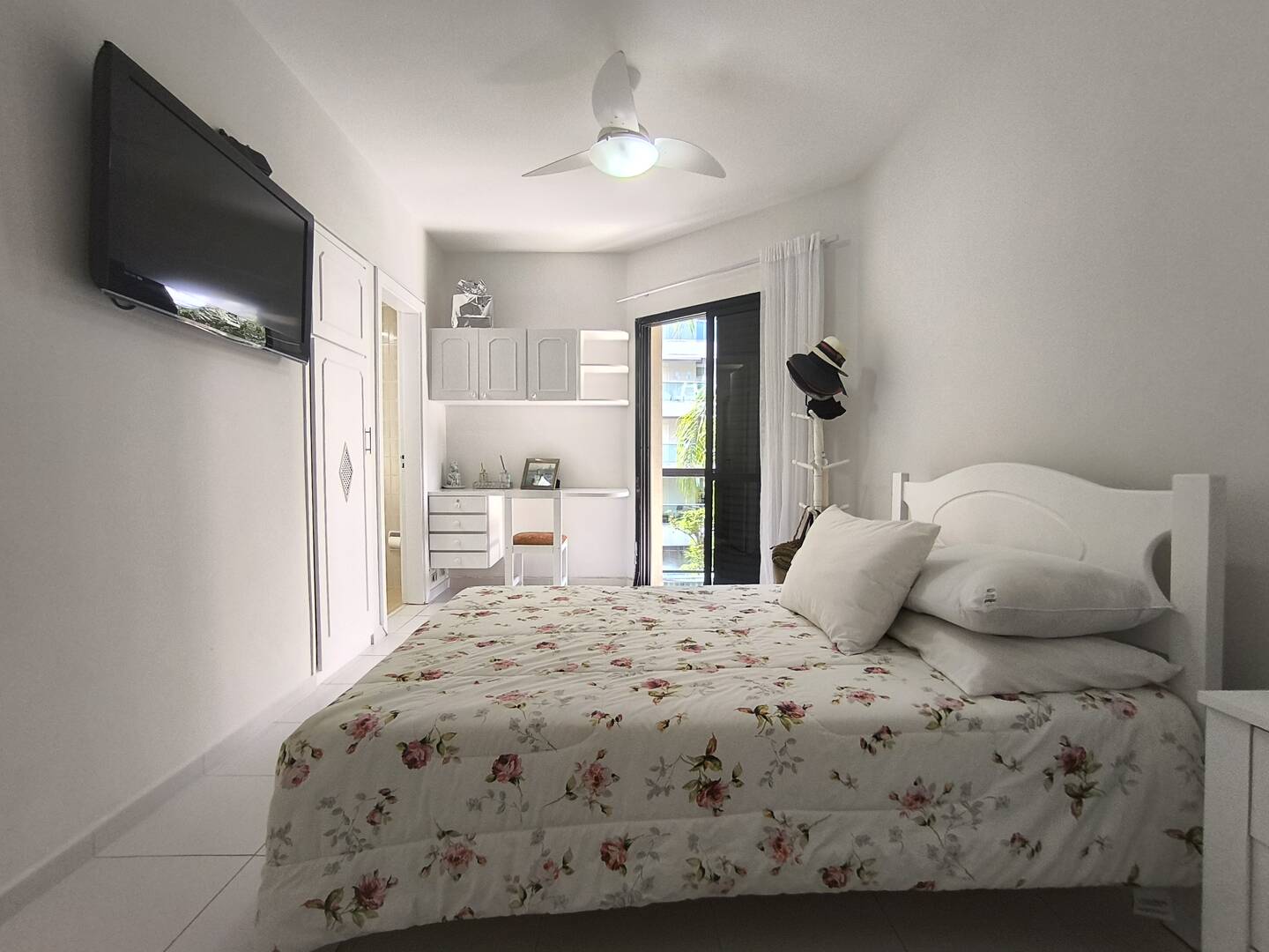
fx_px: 587
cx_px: 634
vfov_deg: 78.1
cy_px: 476
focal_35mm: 16
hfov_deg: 94.5
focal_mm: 1.65
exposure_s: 1/60
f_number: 2.2
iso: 100
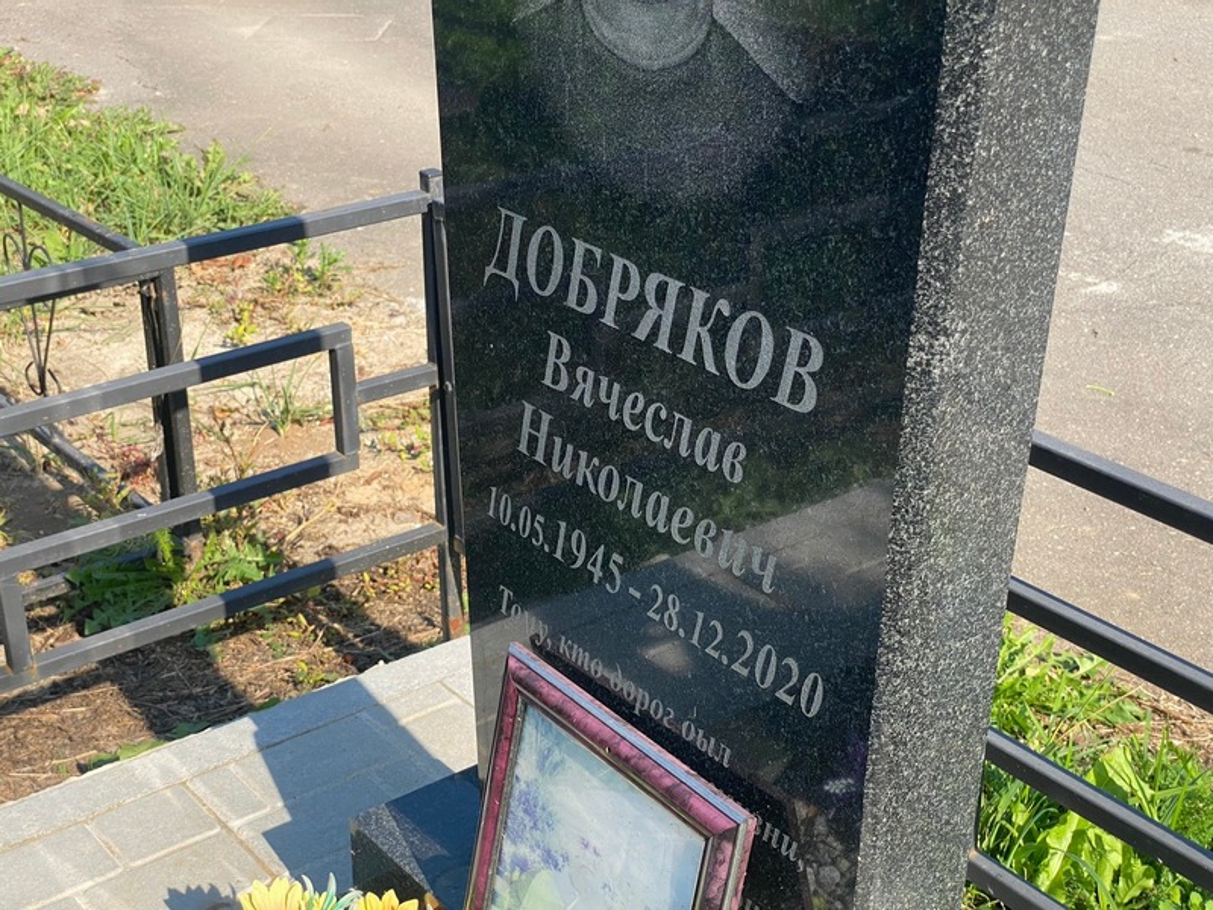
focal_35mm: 52
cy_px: 455
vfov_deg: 28.0
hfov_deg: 36.8
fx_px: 1822
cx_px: 606
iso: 20
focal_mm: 6
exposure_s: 1/856
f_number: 2
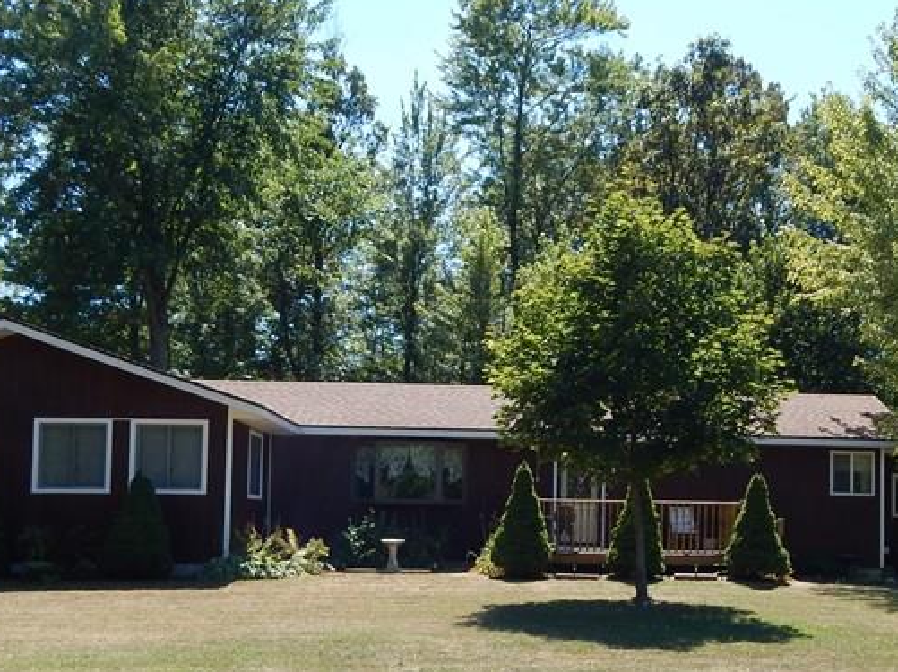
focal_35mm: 45
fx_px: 1167
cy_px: 468
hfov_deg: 41.7
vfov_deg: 31.8
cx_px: 577
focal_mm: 4
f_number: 3
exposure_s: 1/800
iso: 125
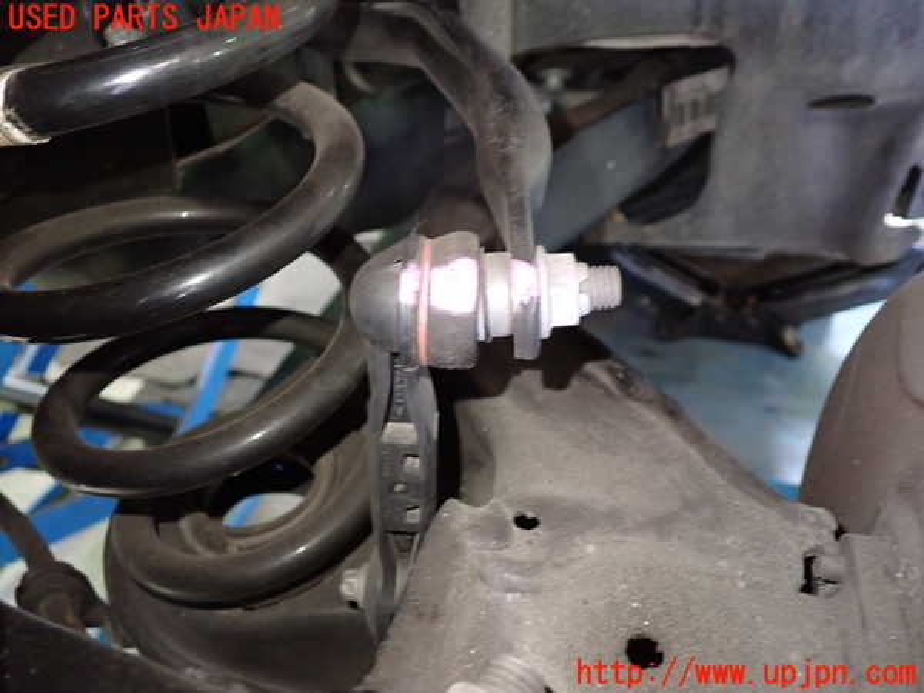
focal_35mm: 30
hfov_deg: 60.0
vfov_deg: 46.8
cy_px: 346
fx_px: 801
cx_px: 462
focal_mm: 5.4
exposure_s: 1/20
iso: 800
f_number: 2.3
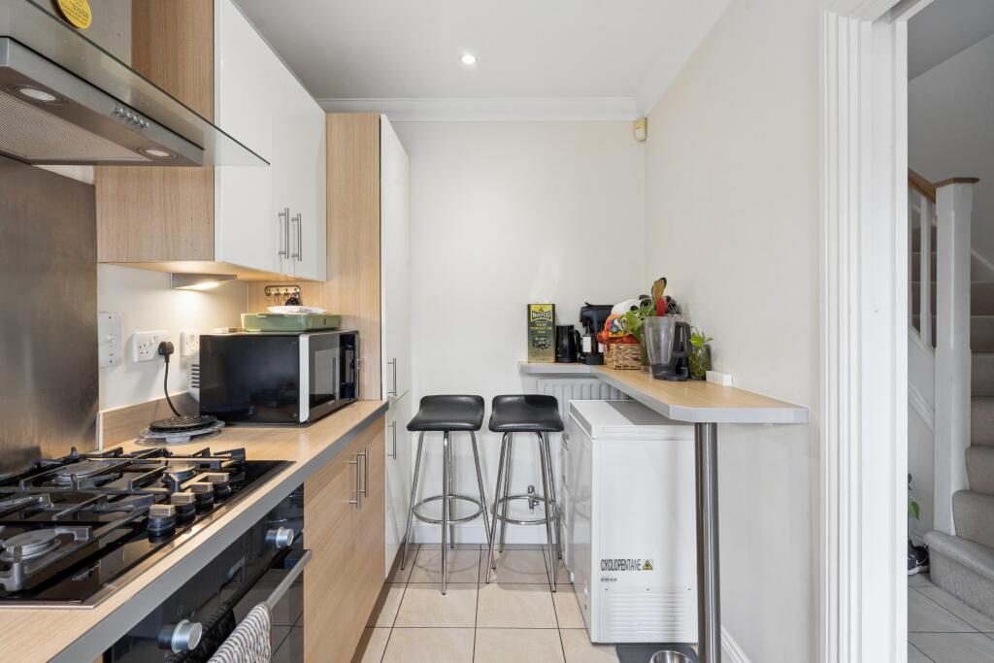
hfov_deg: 93.3
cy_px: 332
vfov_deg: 70.5
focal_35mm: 17
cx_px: 497
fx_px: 469
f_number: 14
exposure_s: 1/1.67
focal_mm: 17
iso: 100
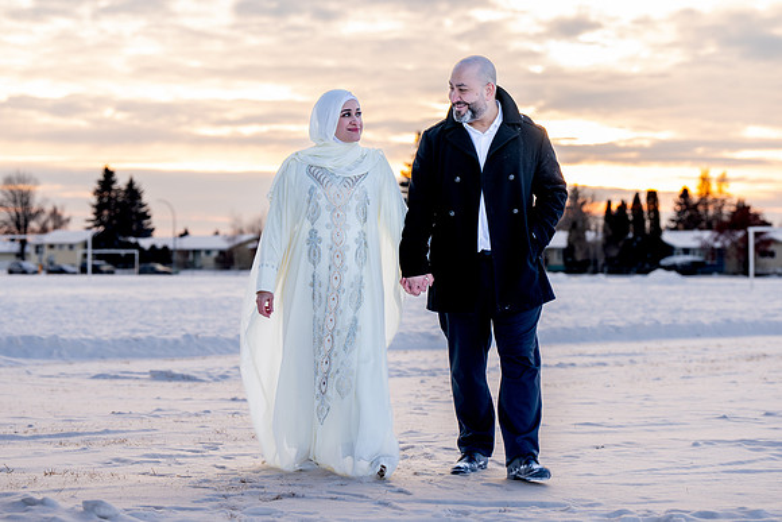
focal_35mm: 93
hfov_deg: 21.9
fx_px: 2021
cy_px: 261
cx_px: 391
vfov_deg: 14.7
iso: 100
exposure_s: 1/125
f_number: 4.5
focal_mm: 93
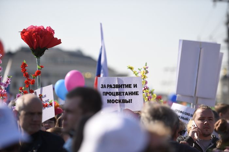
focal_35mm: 200
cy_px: 76
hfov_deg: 10.3
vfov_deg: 6.9
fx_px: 1272
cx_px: 114
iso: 125
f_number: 4
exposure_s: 1/1250
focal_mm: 200
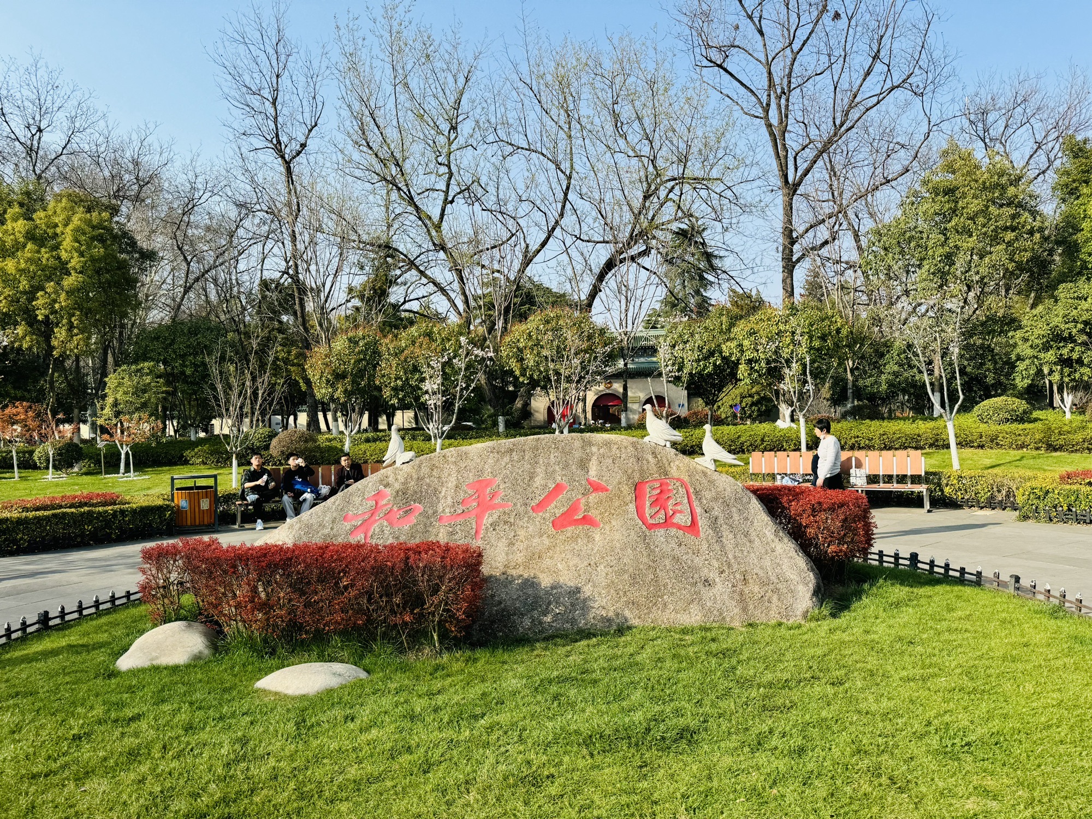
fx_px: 757
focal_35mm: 24
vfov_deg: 56.8
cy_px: 410
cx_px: 546
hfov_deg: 71.6
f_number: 1.78
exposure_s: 1/2415
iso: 80
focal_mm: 6.86
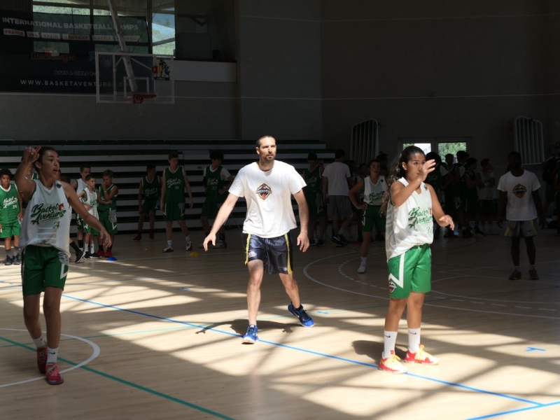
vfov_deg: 20.4
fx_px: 1165
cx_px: 280
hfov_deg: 27.0
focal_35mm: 72
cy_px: 210
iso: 125
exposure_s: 1/640
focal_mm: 24.2
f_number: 2.8
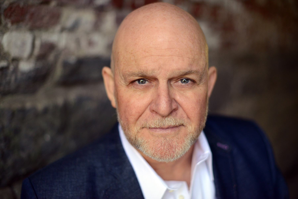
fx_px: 414
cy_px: 100
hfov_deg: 39.6
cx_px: 149
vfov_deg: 27.0
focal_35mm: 50
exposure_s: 1/400
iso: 1250
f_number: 1.8
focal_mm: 50
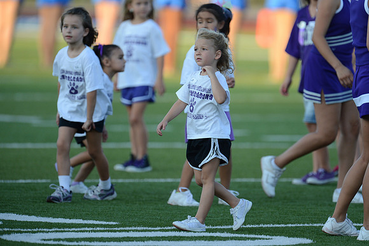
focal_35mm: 550
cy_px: 123
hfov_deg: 3.7
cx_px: 184
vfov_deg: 2.5
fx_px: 5639
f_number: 4
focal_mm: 550
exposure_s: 1/1600
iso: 800
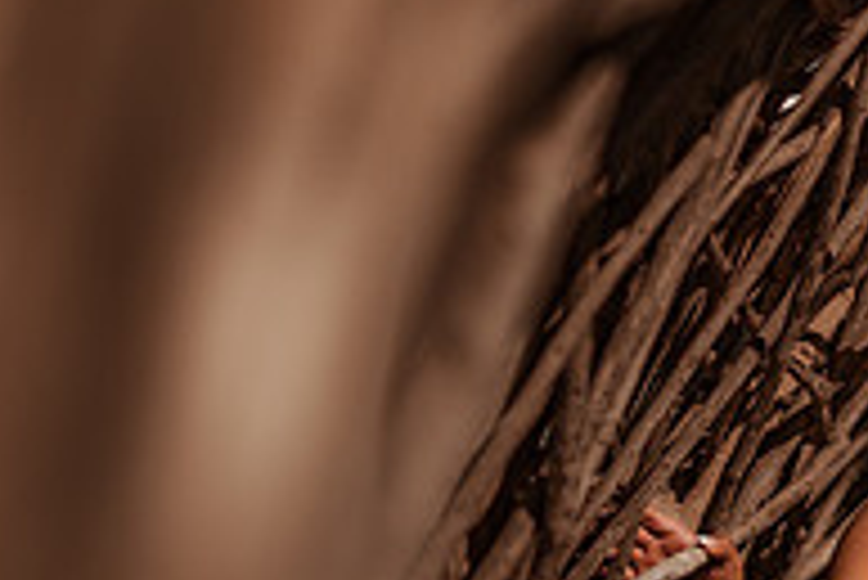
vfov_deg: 13.0
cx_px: 468
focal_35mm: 105
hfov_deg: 19.4
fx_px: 2533
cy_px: 483
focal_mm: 35
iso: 50
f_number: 1.8
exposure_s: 1/8000
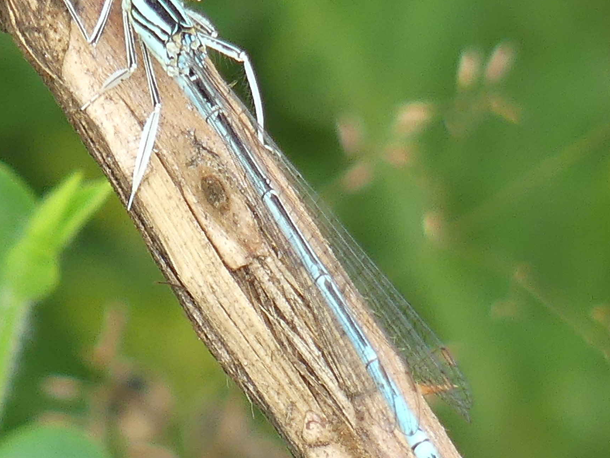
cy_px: 194
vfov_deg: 0.5
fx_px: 48936
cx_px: 241
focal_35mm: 2777
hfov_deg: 0.7
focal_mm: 108
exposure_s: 1/250
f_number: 3.2
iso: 100
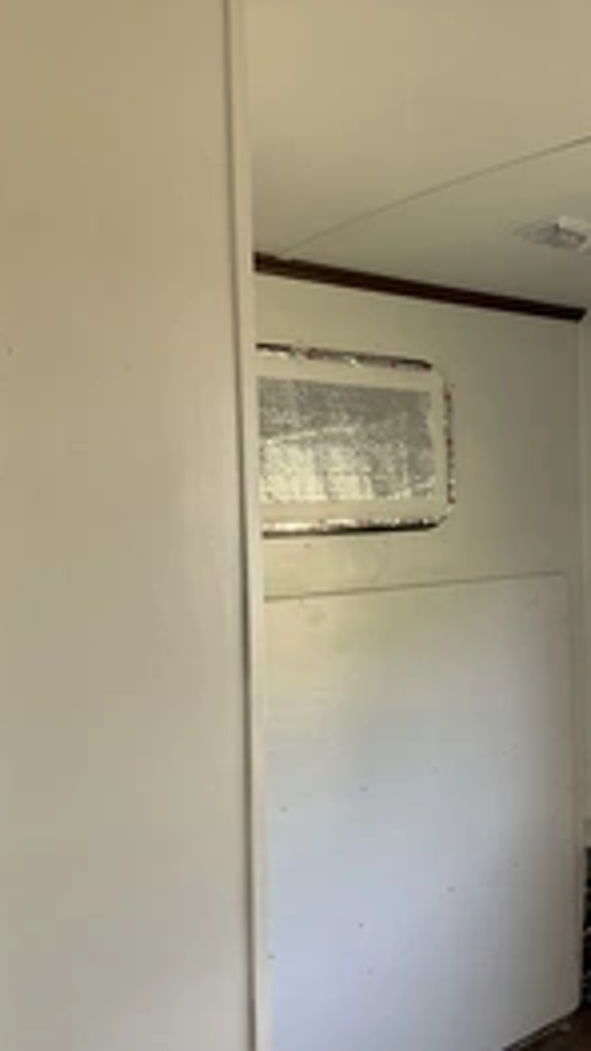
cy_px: 559
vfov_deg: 42.9
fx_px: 1337
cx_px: 631
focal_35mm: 48
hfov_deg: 23.6
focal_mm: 3
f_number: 1.8
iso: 64
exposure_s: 1/106
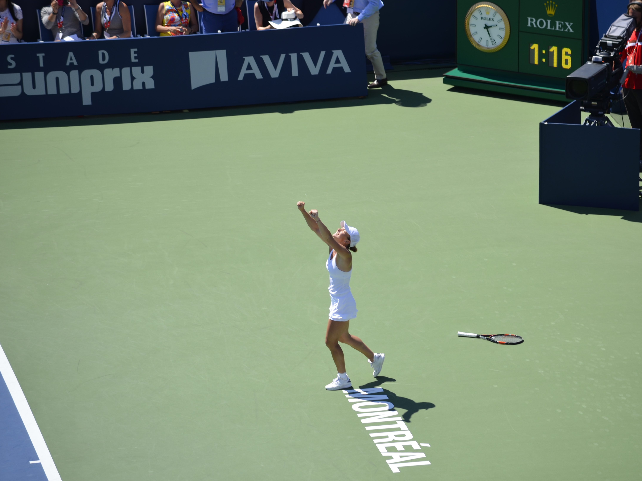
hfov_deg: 7.1
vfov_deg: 5.3
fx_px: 5156
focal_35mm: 278
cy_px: 240
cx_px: 363
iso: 100
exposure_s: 1/640
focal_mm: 170
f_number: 5
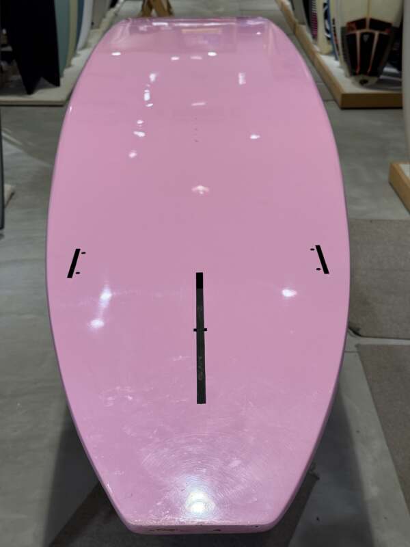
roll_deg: -0.1
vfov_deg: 39.7
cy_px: 274
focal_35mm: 48
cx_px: 205
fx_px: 758
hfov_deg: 30.3
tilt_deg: -27.2
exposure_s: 1/170
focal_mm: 6.76
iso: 64
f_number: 1.78
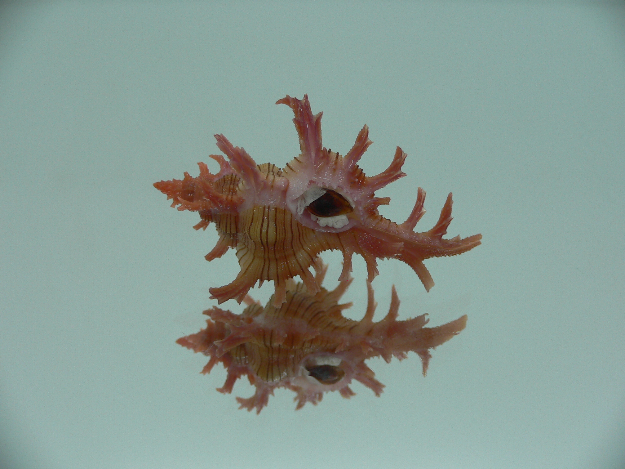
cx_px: 312
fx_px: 632
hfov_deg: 52.6
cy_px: 234
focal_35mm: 35
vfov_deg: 40.7
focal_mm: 4.6
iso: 80
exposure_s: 1/60
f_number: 2.8
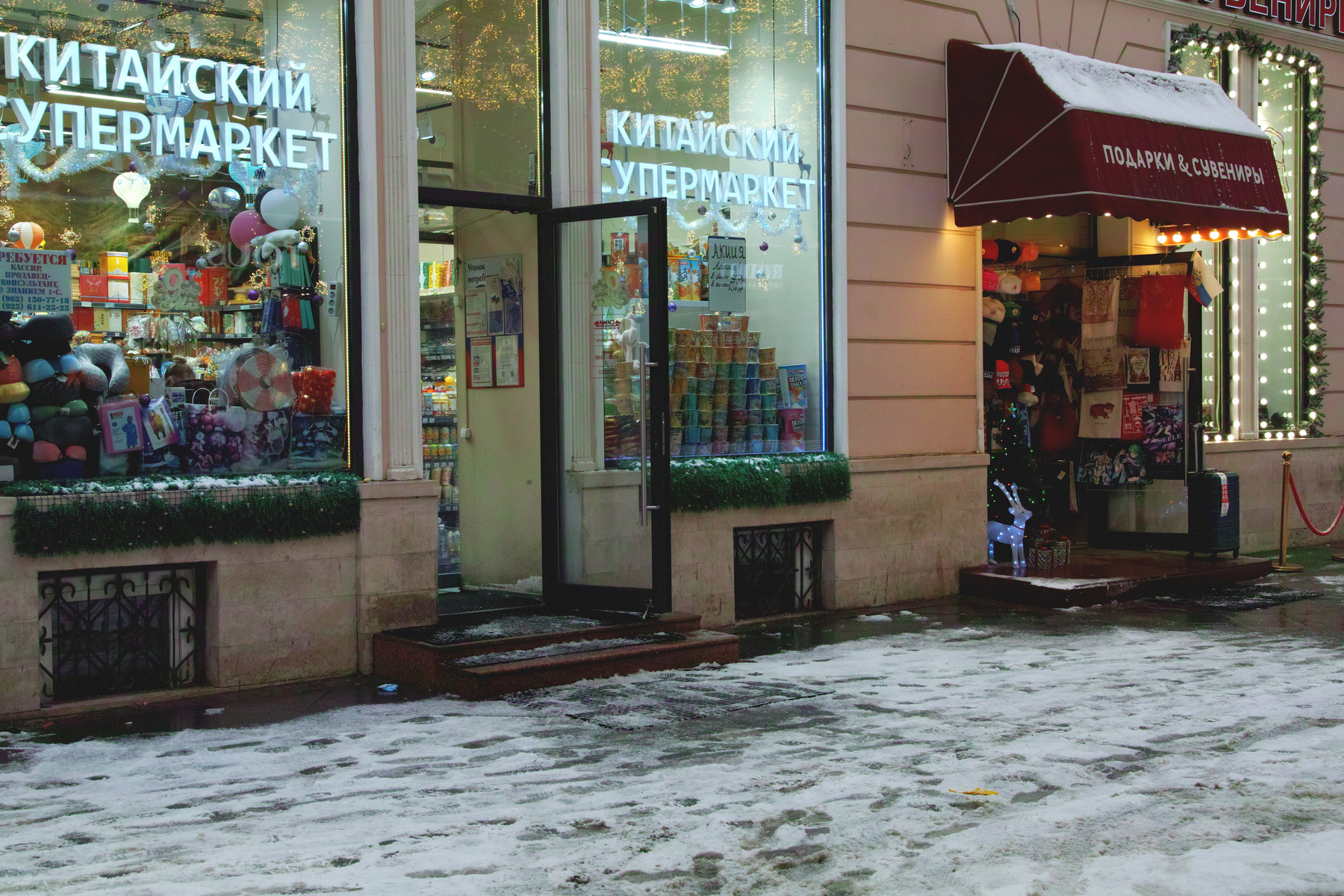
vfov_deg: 29.2
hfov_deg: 42.7
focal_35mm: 46
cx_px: 672
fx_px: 1717
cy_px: 448
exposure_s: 1/50
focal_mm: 35
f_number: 11
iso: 320
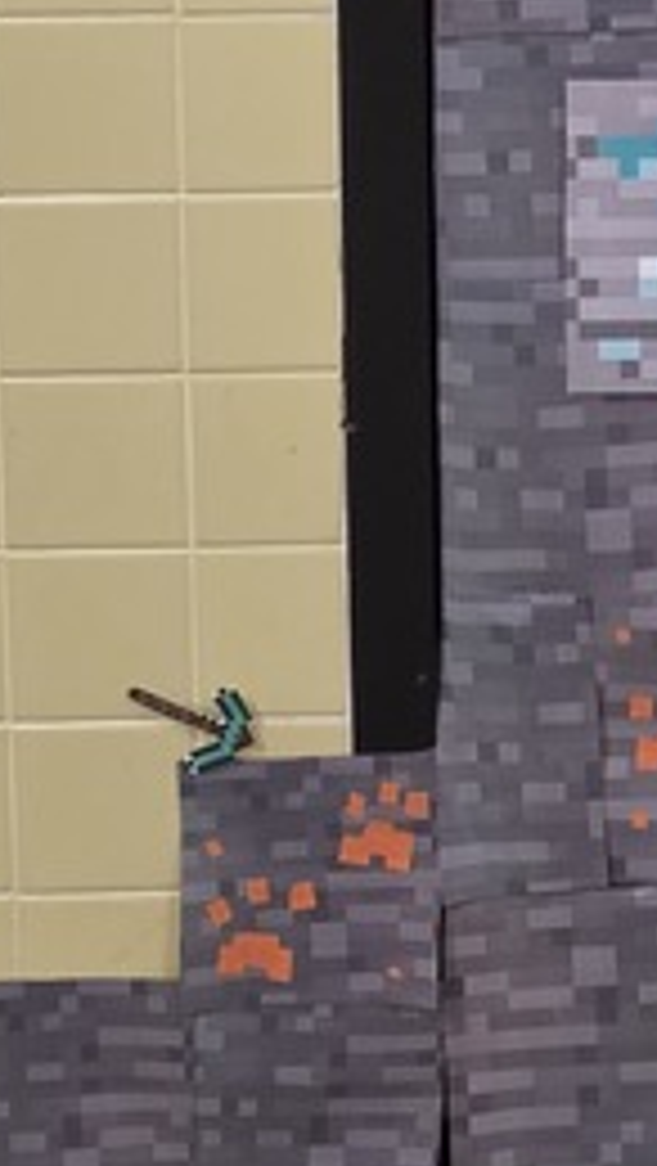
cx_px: 1089
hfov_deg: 11.6
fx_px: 3061
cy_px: -657
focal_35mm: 99
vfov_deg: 18.7
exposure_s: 1/120
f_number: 1.8
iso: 400
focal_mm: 5.4
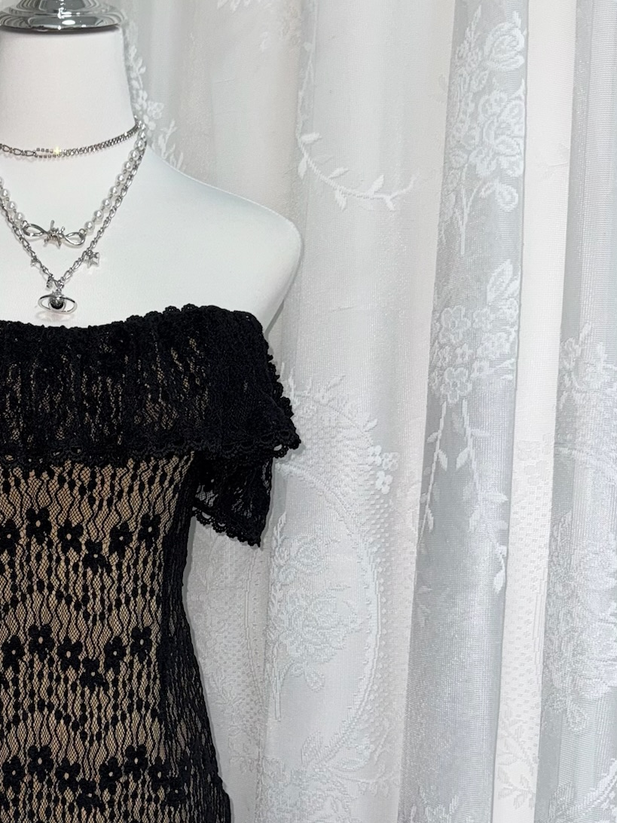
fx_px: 1069
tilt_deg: -4.2
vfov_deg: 41.7
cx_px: 72
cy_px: 530
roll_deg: -1.8
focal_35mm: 45
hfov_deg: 30.9
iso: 64
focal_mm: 6.76
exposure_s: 1/34
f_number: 1.78
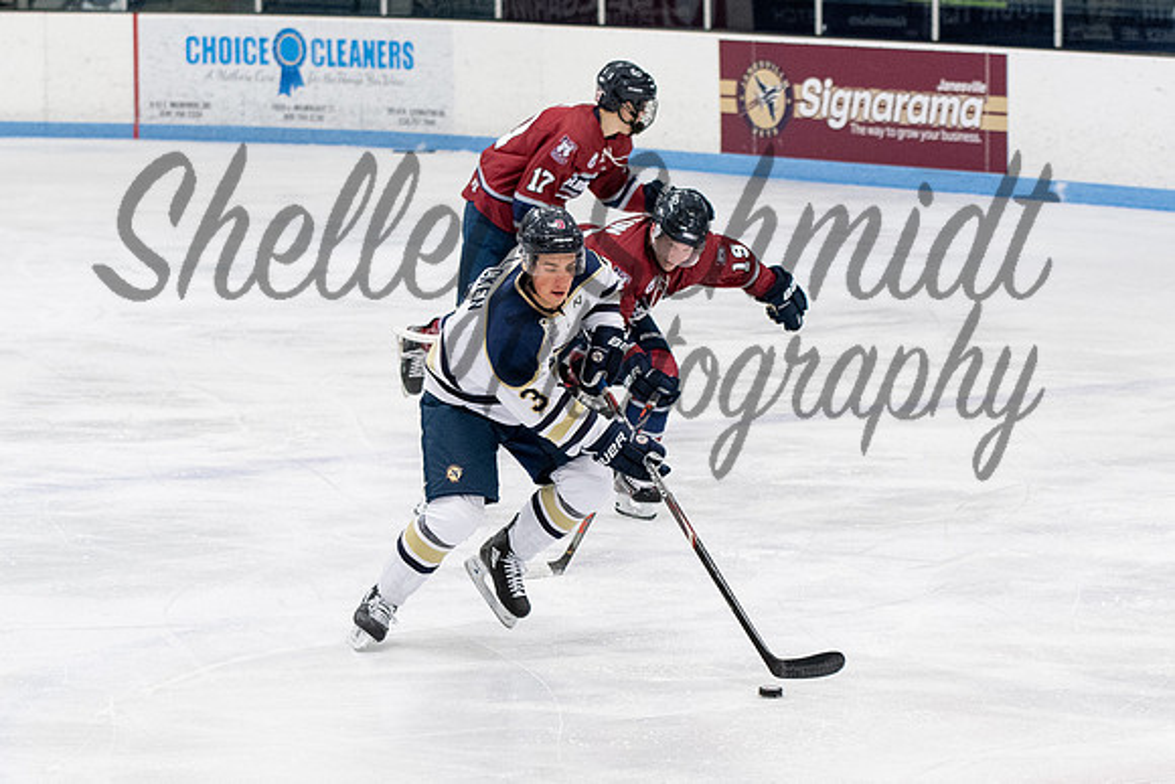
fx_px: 5726
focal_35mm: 175
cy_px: 422
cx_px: 548
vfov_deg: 7.8
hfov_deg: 11.7
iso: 2000
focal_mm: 80
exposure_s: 1/800
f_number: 3.2
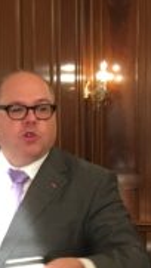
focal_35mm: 123
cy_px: 212
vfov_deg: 17.3
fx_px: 874
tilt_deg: -5.5
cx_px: -88
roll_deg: +3.0
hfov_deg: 9.5
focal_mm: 4.15
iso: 40
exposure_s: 1/17
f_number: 2.2
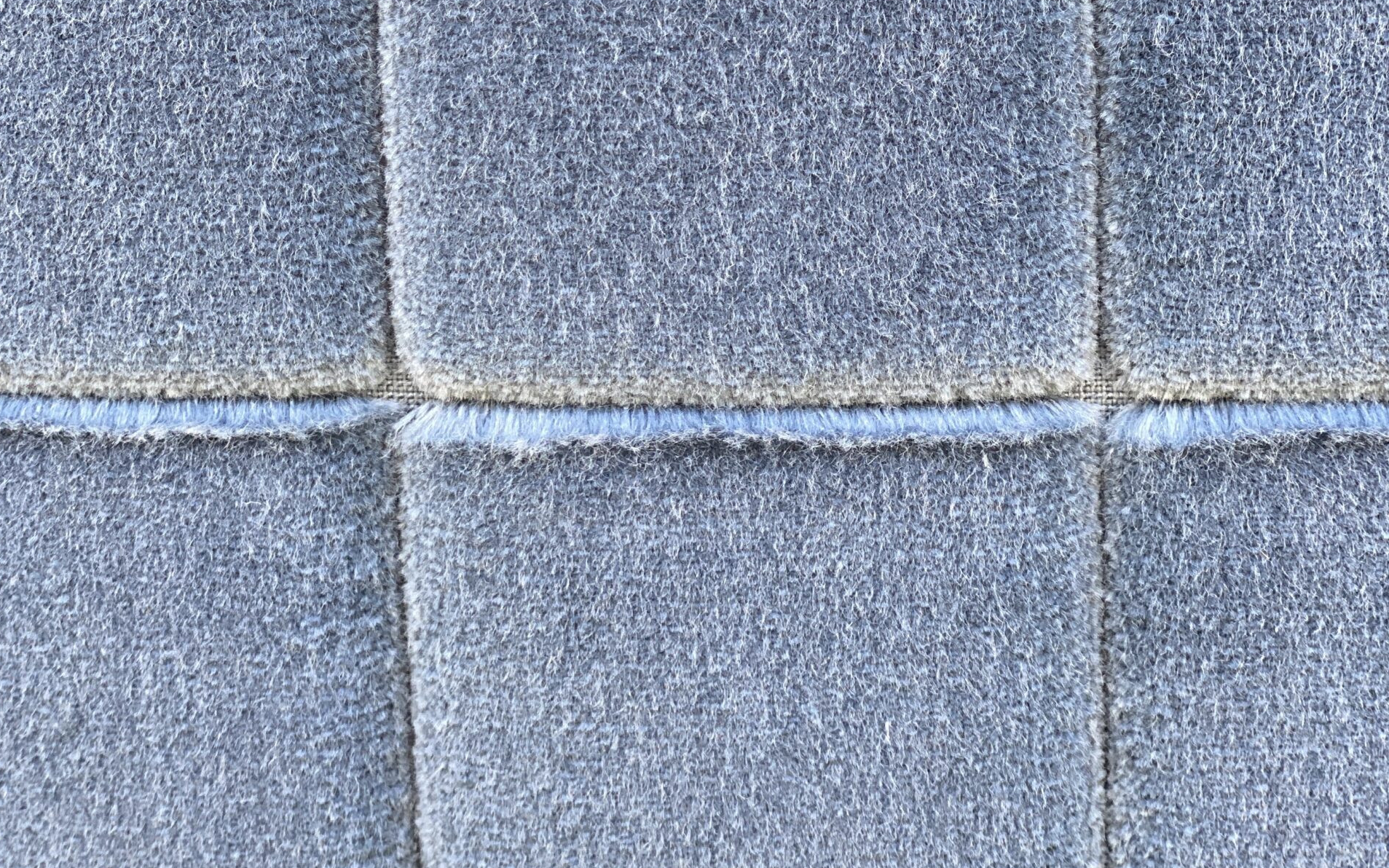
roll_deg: +1.9
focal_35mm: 74
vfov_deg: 17.4
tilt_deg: -22.2
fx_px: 2801
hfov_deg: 27.8
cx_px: 690
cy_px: 94
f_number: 2
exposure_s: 1/122
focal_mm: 6
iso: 80
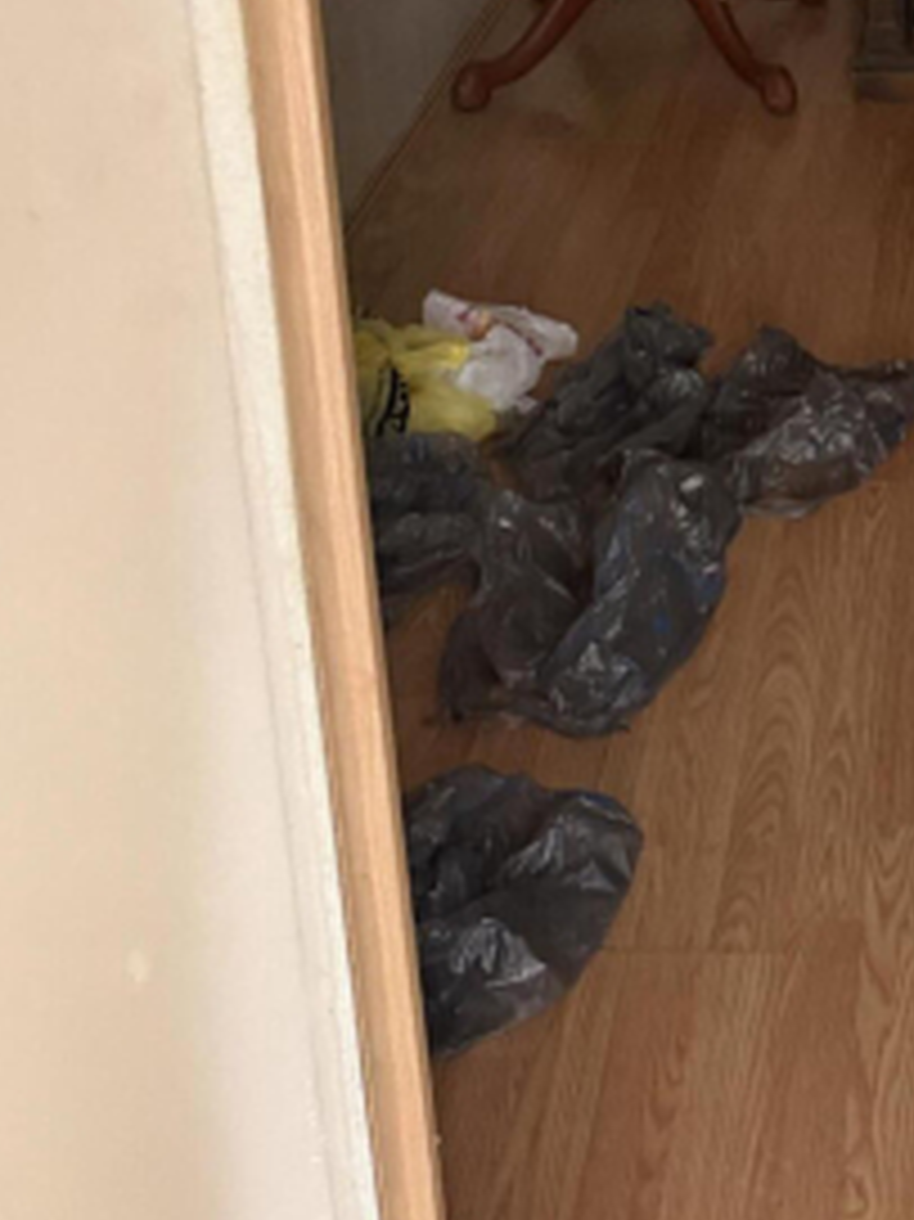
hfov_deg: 23.2
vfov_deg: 30.0
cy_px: -52
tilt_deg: -18.8
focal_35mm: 59
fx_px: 2079
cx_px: 1031
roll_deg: +0.6
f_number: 1.78
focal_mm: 6.76
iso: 500
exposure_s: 1/60
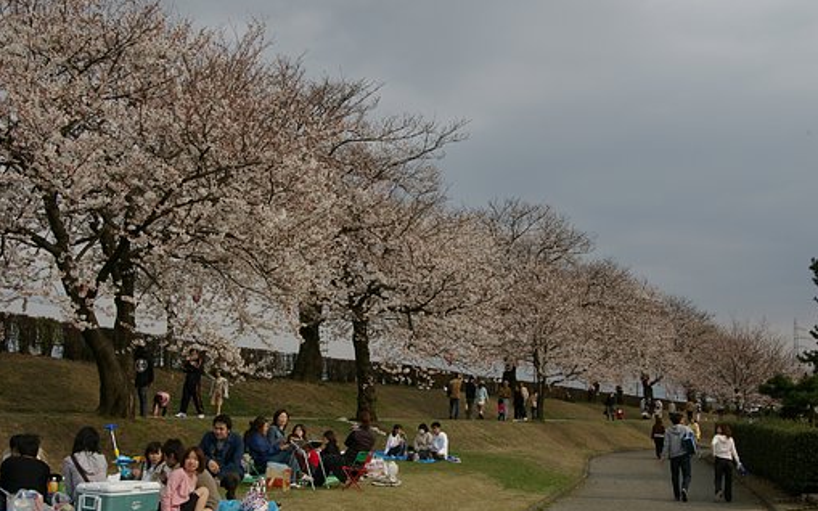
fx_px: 958
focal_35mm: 43
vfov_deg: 29.9
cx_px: 408
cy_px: 260
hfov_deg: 46.2
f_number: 13
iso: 200
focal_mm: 28
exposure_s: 1/125
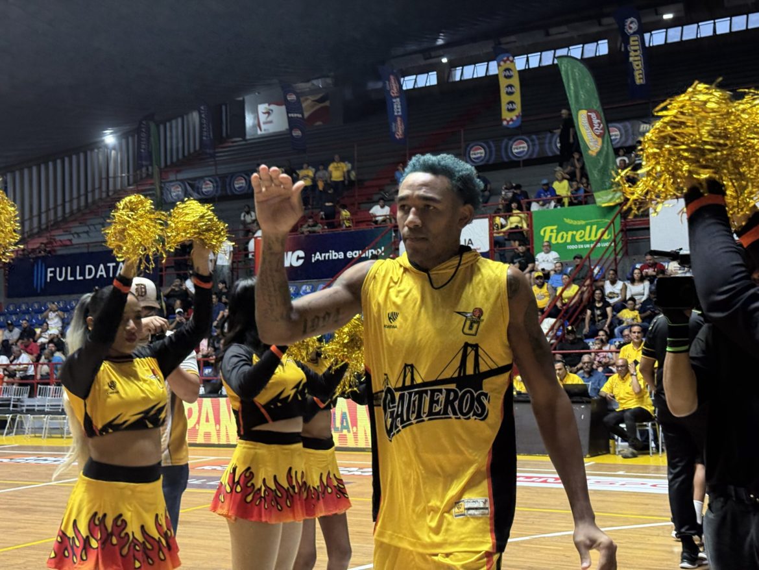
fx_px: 1053
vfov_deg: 30.3
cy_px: 285
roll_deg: +1.1
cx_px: 380
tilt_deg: +2.8
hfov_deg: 39.6
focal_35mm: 48
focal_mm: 6.76
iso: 200
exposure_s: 1/60
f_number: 1.78
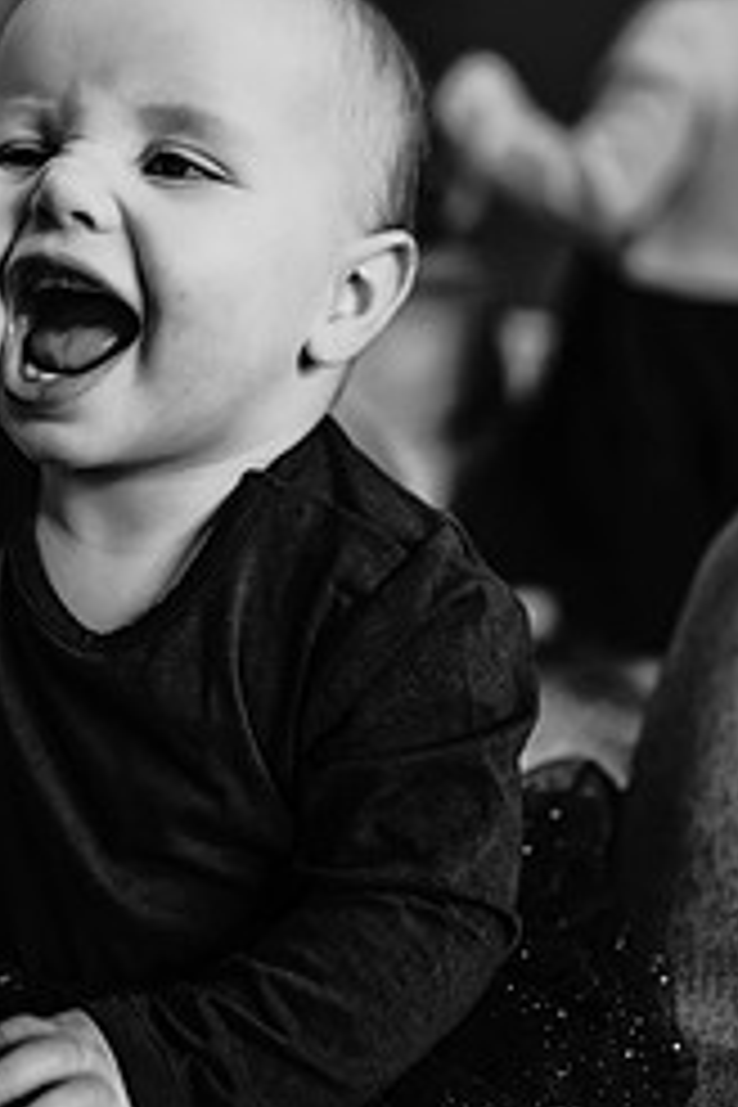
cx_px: 137
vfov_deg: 31.3
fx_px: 1968
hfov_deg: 21.0
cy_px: 410
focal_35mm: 64
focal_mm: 35
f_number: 2.2
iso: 320
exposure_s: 1/160
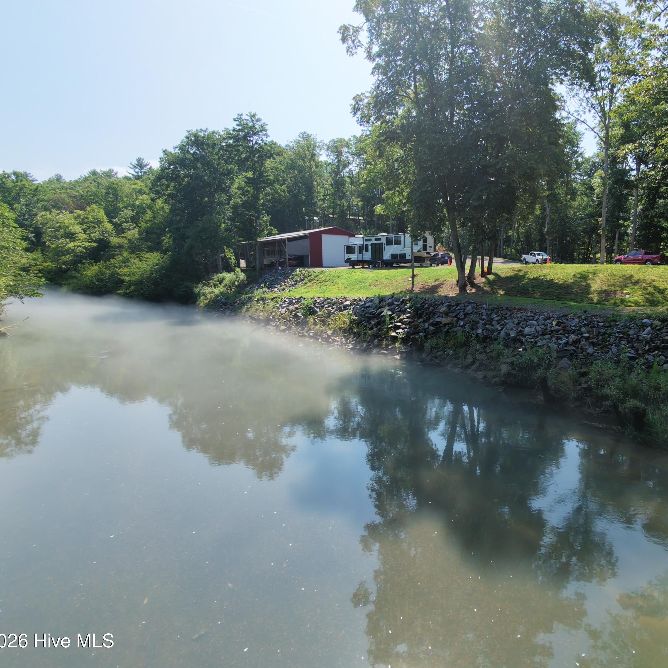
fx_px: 415
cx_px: 419
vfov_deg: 77.7
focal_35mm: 19
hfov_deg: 76.2
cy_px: 335
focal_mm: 3.05
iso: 100
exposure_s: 1/400
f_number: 2.2
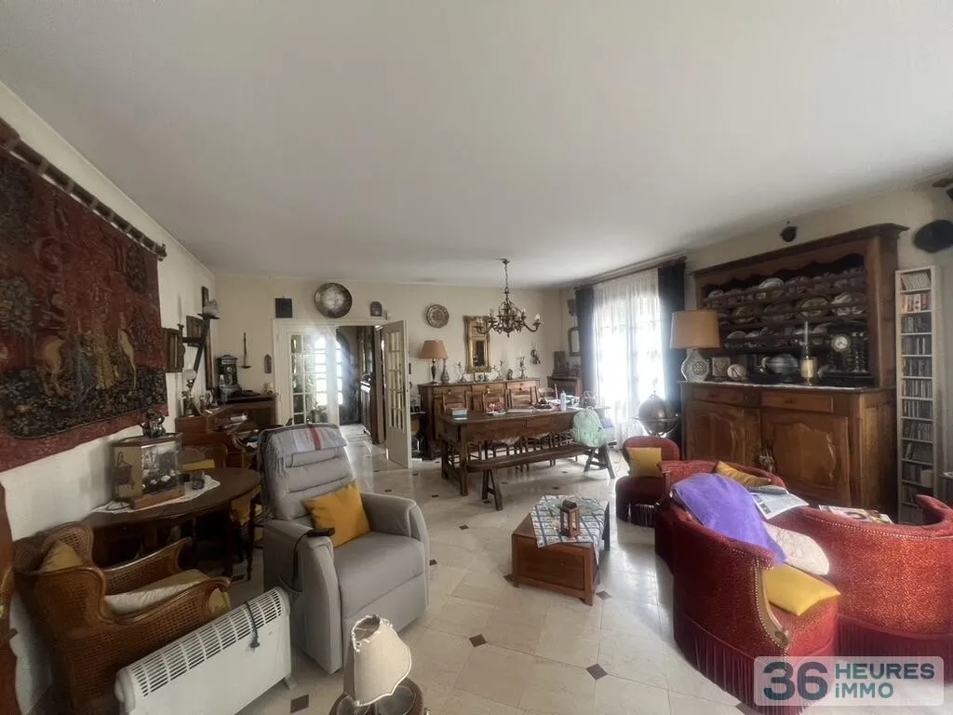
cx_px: 476
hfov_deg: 106.2
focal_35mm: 13
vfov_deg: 89.9
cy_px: 358
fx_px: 358
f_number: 1.8
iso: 200
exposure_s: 1/99
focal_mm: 1.57
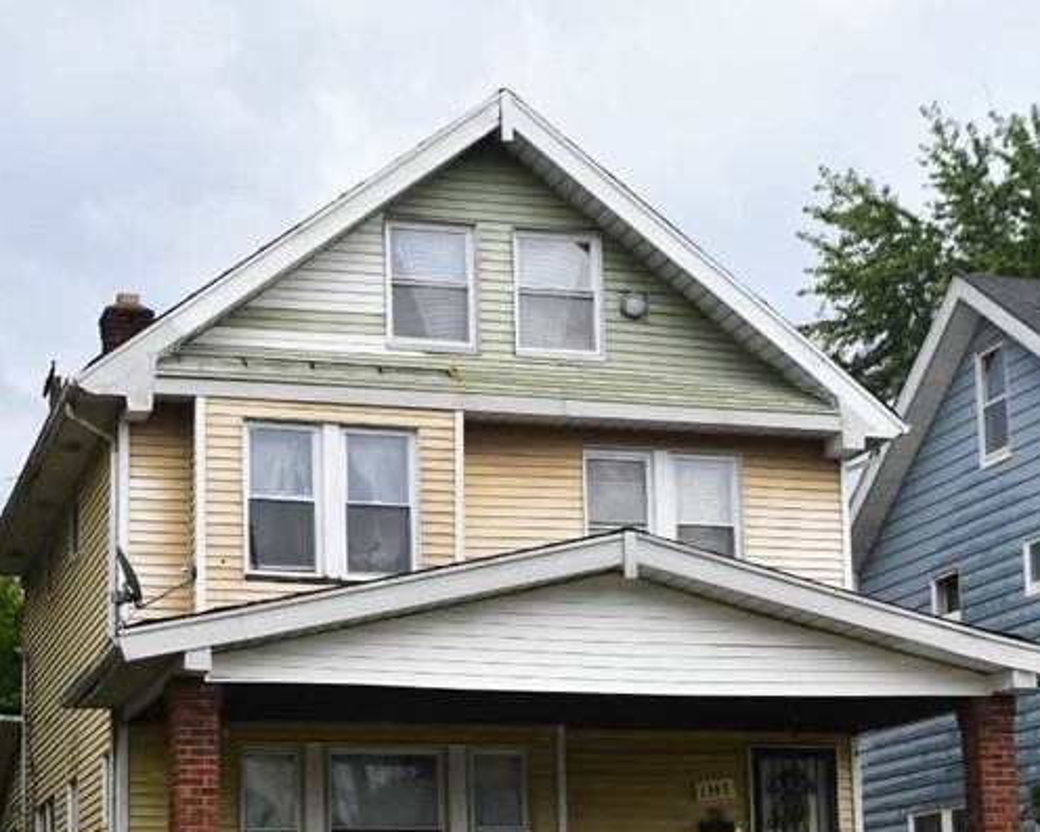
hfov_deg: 25.7
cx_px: 497
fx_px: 2278
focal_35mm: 74
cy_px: 708
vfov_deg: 20.4
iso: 180
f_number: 8
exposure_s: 1/250
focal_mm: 24
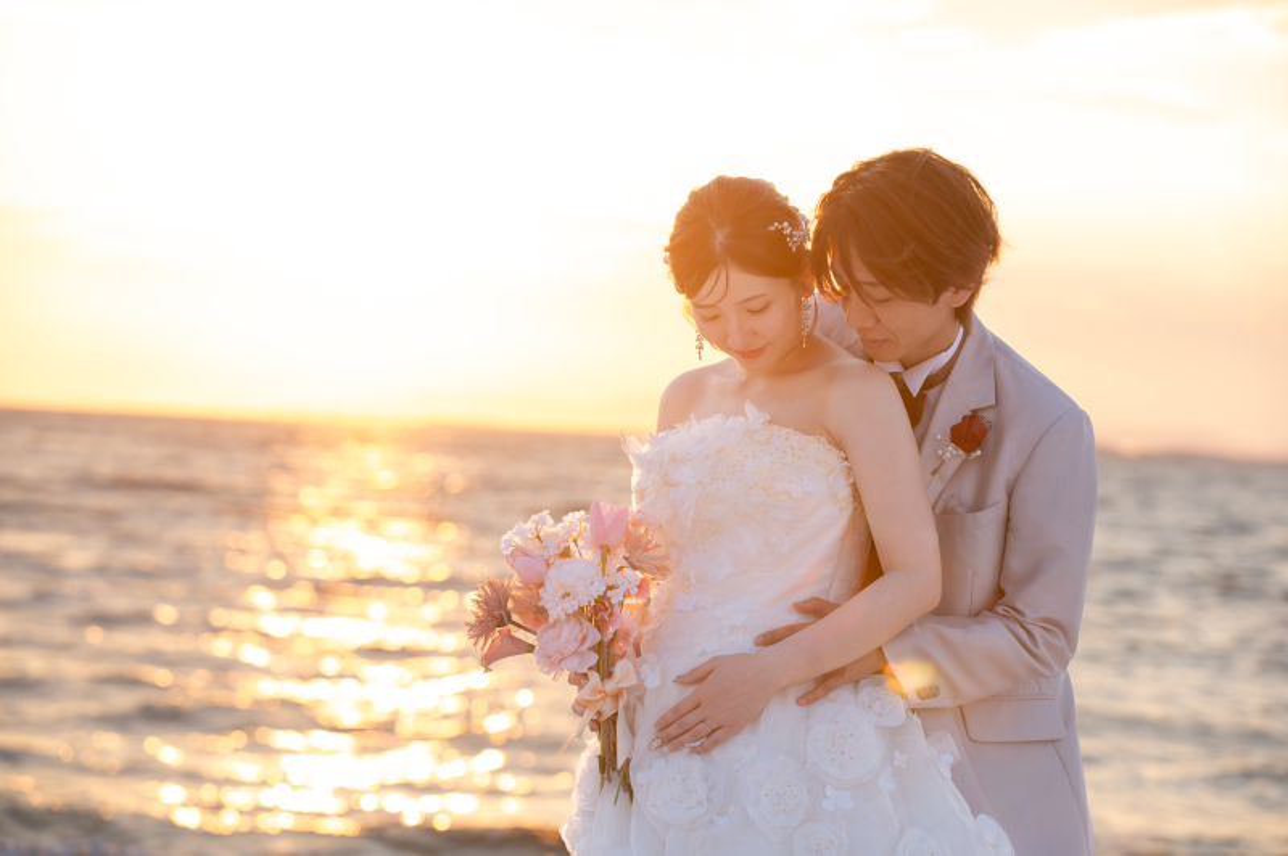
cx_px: 644
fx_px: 3932
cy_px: 428
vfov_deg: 12.4
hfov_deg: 18.6
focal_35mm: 110
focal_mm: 110
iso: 160
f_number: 4
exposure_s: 1/200
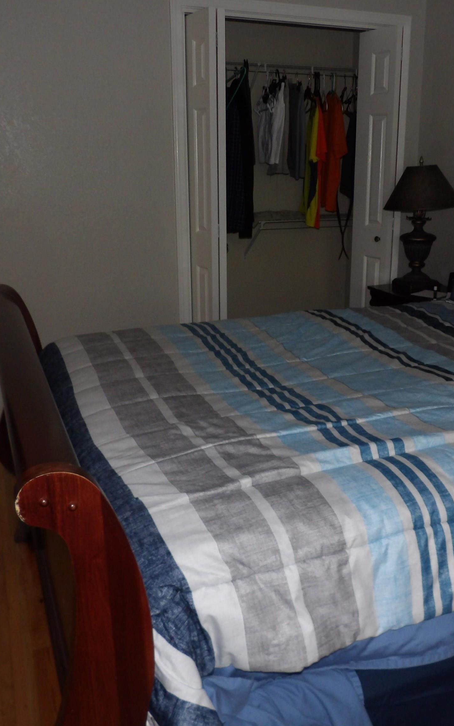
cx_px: 285
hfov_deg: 37.0
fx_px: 673
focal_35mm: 34
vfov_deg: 56.7
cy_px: 363
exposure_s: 1/32
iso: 200
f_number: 3.2
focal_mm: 4.3
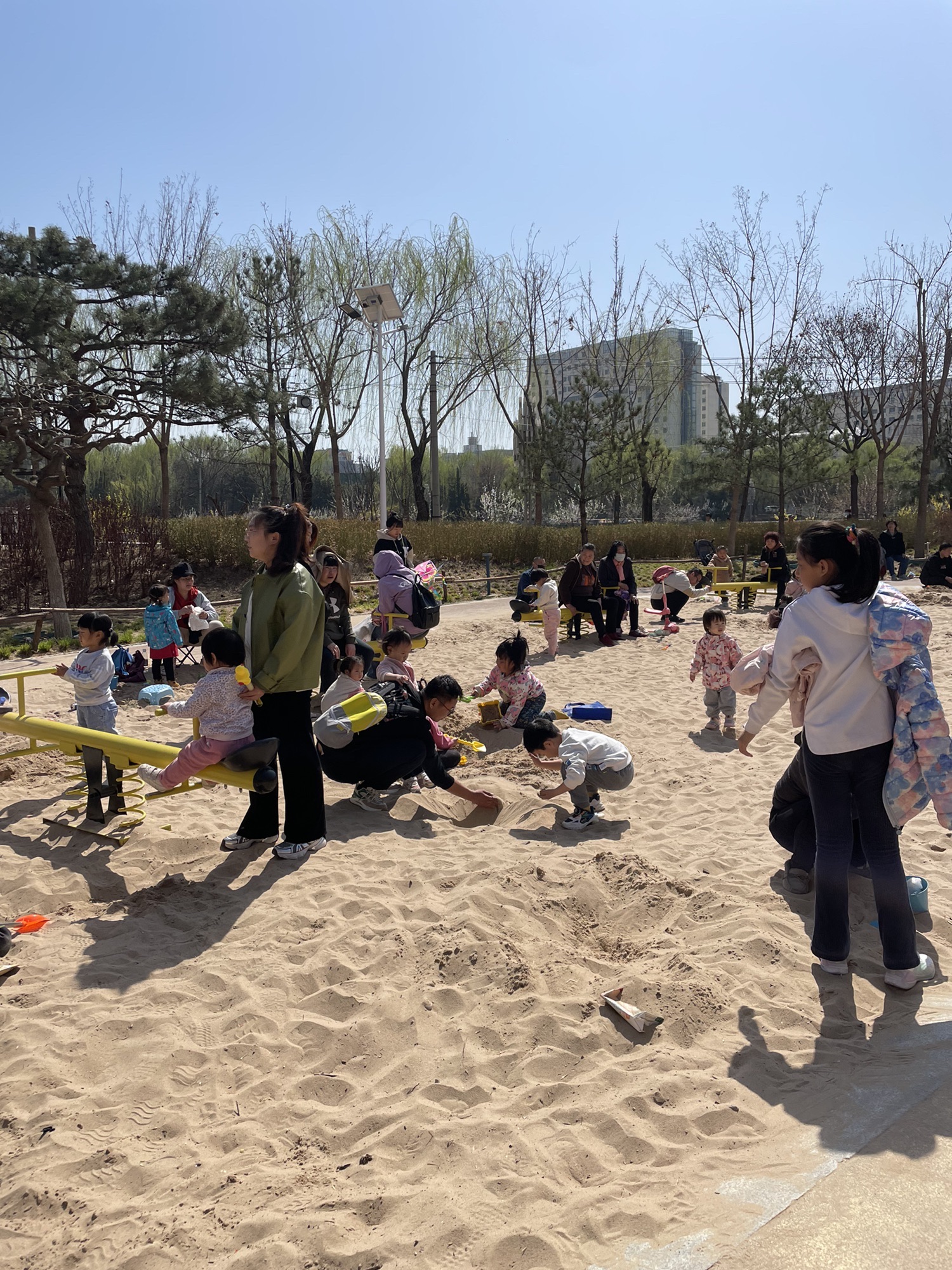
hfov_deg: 53.1
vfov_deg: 67.3
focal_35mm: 26
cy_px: 635
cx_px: 476
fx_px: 953
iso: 32
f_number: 1.6
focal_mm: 4.2
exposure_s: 1/6135
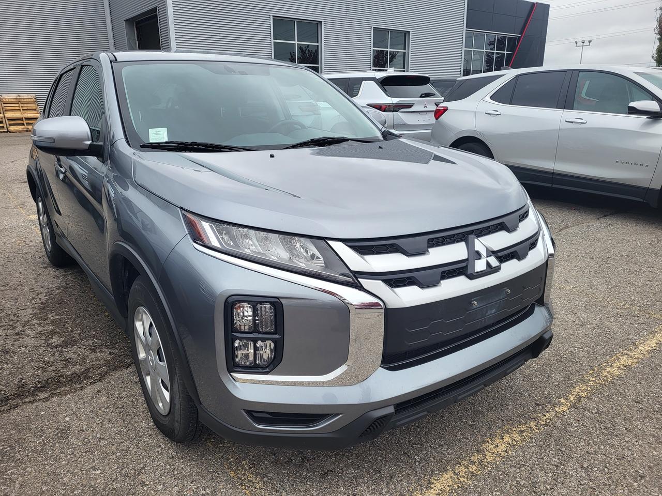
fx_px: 497
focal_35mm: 26
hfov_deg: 67.3
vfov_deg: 53.1
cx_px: 331
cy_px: 248
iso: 40
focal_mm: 5.4
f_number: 1.8
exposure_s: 1/485
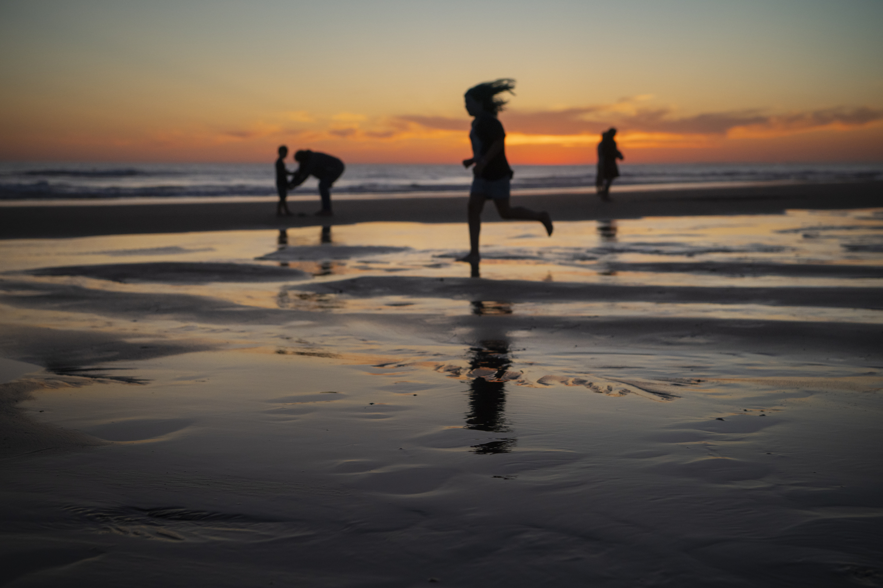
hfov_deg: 38.2
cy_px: 294
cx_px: 442
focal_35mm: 52
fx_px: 1275
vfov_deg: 26.0
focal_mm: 52
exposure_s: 1/4000
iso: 1600
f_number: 4
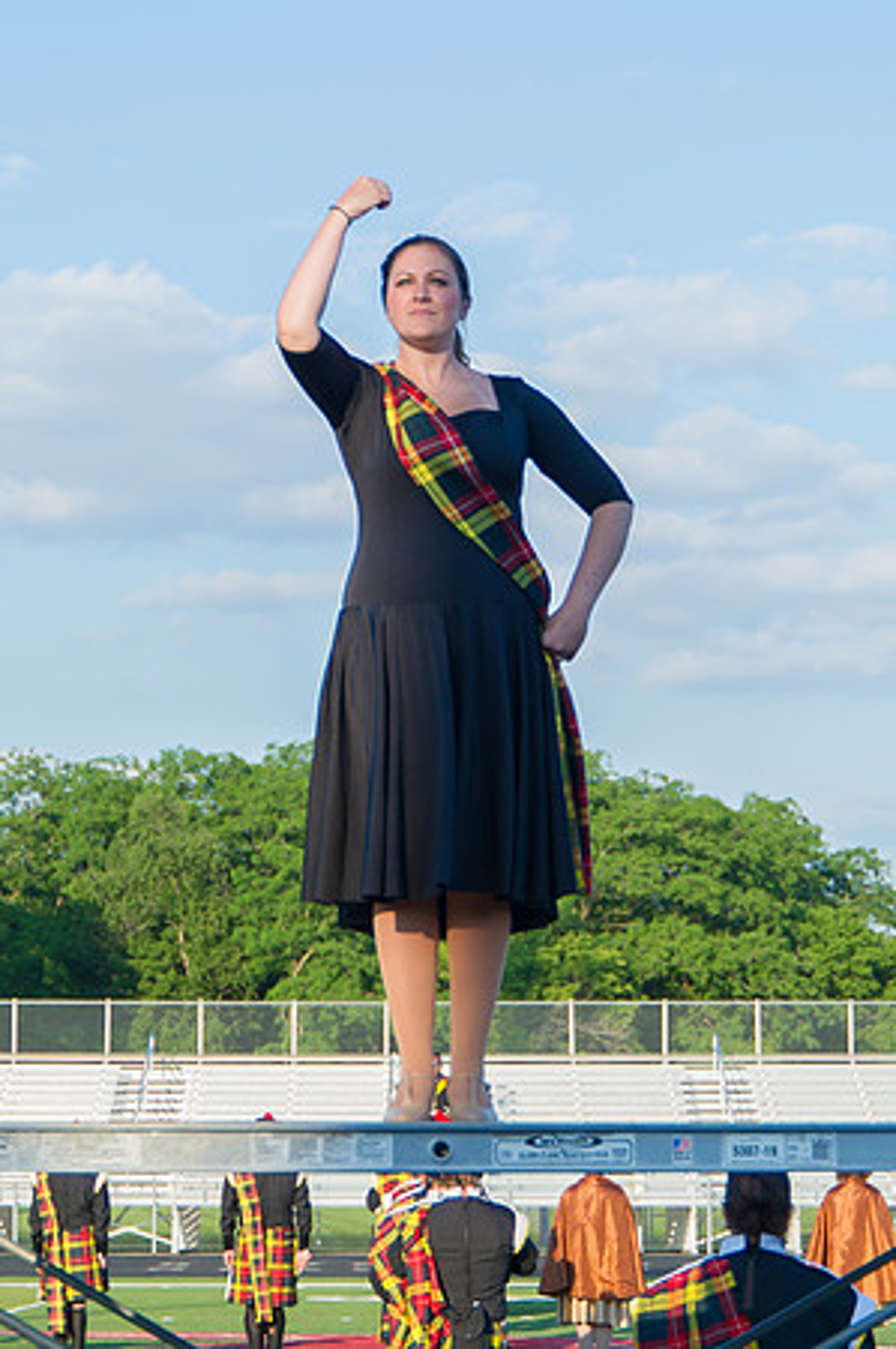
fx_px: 4563
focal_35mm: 122
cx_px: 437
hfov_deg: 11.2
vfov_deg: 16.8
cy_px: 580
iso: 200
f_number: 7.1
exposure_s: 1/500
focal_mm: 65
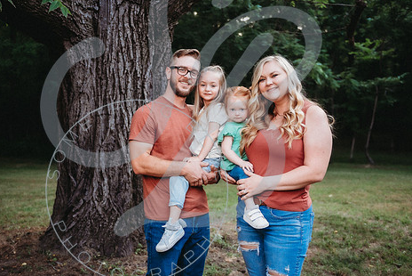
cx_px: 184
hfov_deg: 42.7
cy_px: 116
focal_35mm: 46
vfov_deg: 29.2
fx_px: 527
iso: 250
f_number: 2.8
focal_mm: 36
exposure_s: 1/200
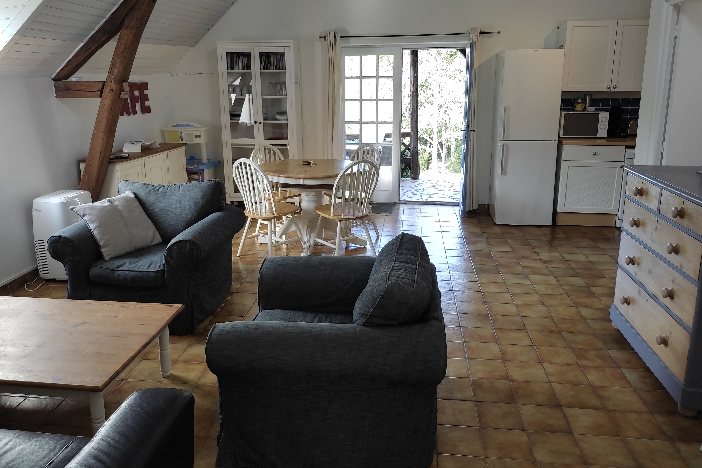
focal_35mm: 27
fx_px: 526
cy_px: 199
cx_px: 342
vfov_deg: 47.8
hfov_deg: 67.4
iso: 113
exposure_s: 1/33
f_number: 1.79
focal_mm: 4.7
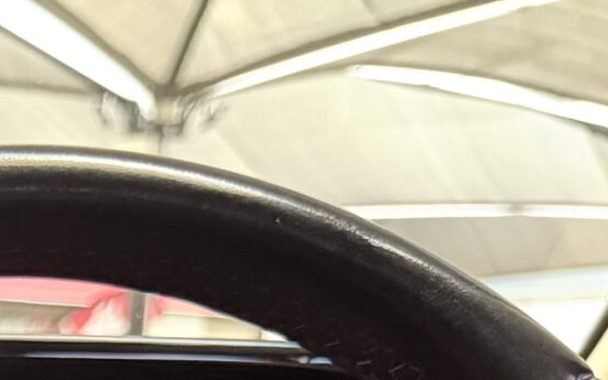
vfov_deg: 9.4
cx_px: -486
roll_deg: +0.1
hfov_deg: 15.3
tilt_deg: -17.3
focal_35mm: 118
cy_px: 1039
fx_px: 1955
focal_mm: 6.76
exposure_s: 1/30
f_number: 1.78
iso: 1000
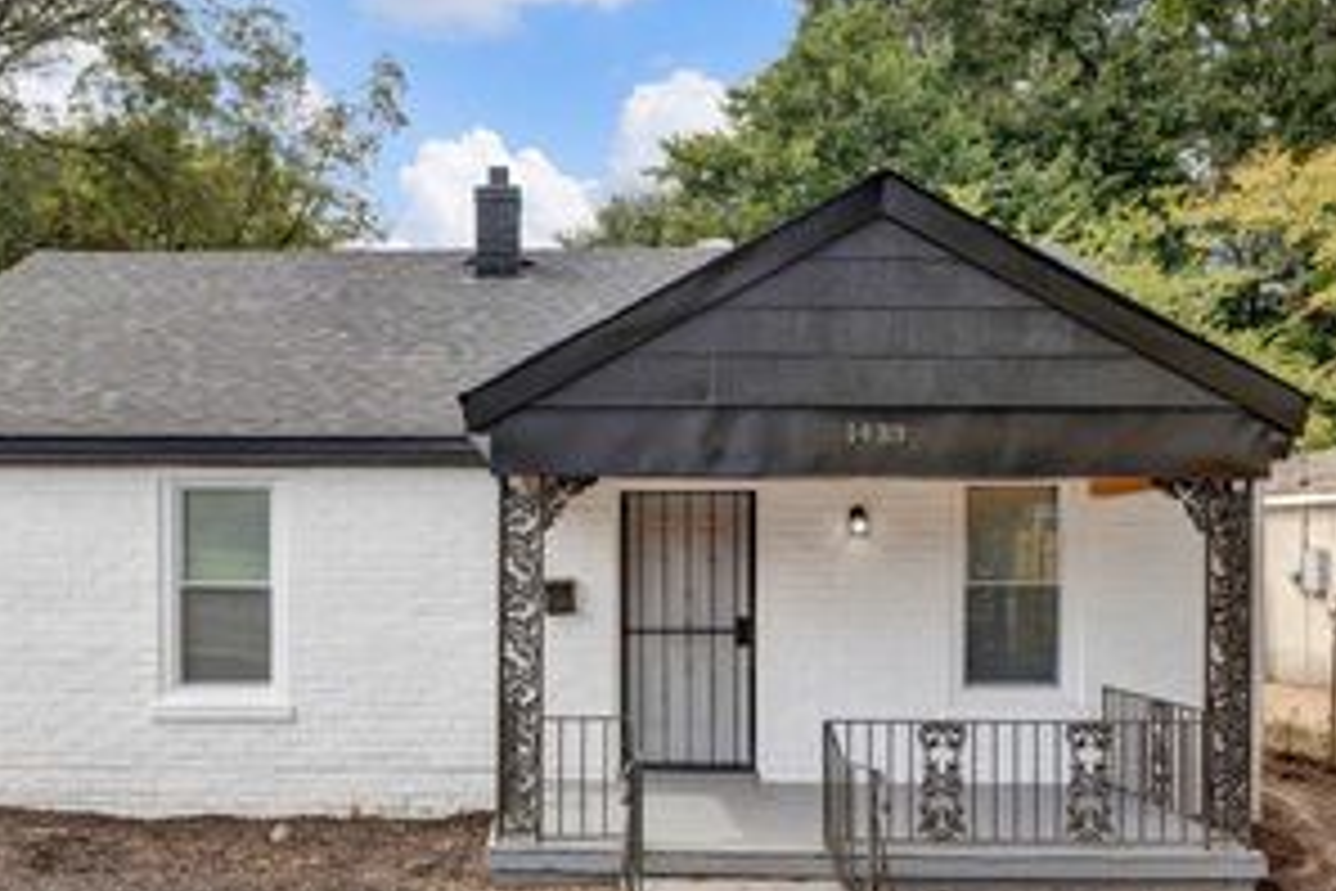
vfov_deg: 40.1
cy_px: 592
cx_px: 535
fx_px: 1206
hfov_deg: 57.5
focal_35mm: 33
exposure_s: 1/1250
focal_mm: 19.3
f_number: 8
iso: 1000
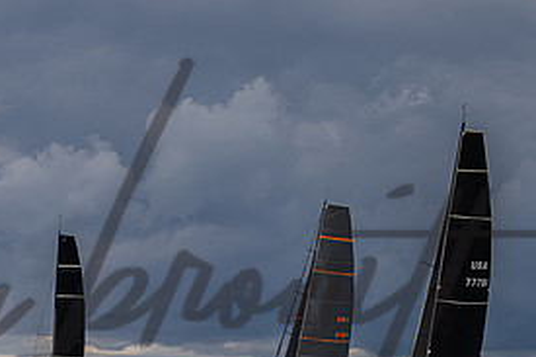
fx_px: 3571
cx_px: 289
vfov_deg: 5.7
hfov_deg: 8.6
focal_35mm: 240
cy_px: 279
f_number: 5.6
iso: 400
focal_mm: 100
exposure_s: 1/3200
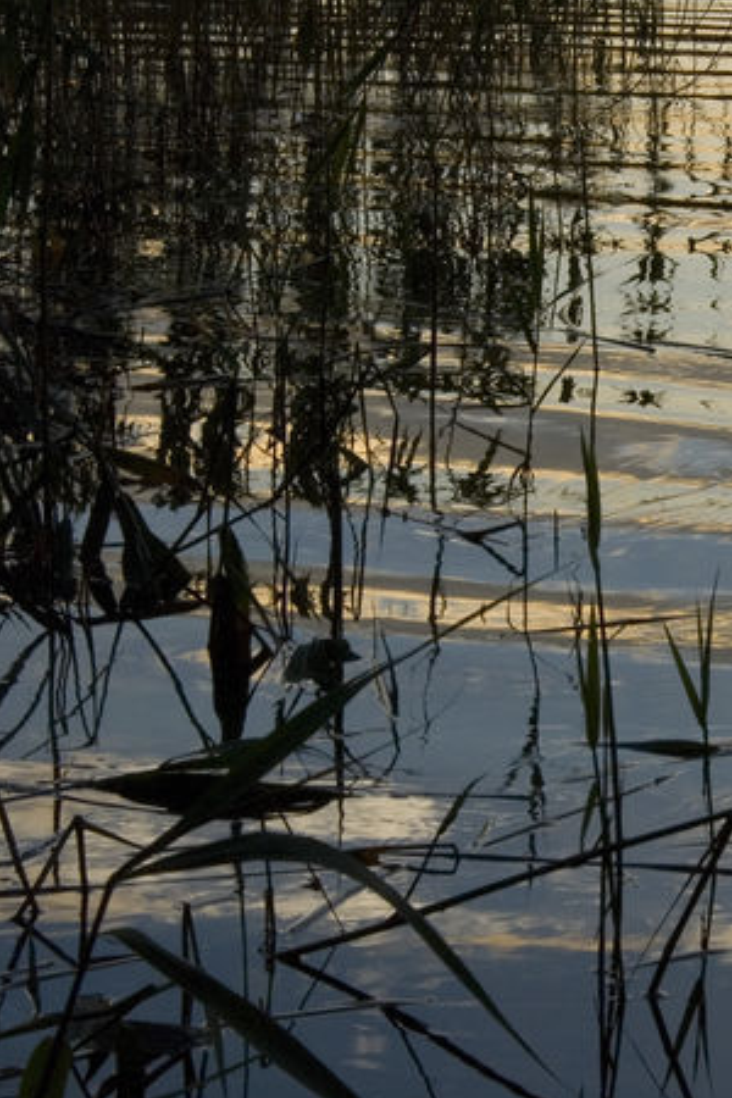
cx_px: 688
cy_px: 488
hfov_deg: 11.3
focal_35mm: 120
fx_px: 3660
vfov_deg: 17.1
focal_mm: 40
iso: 400
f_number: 20
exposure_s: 1/60
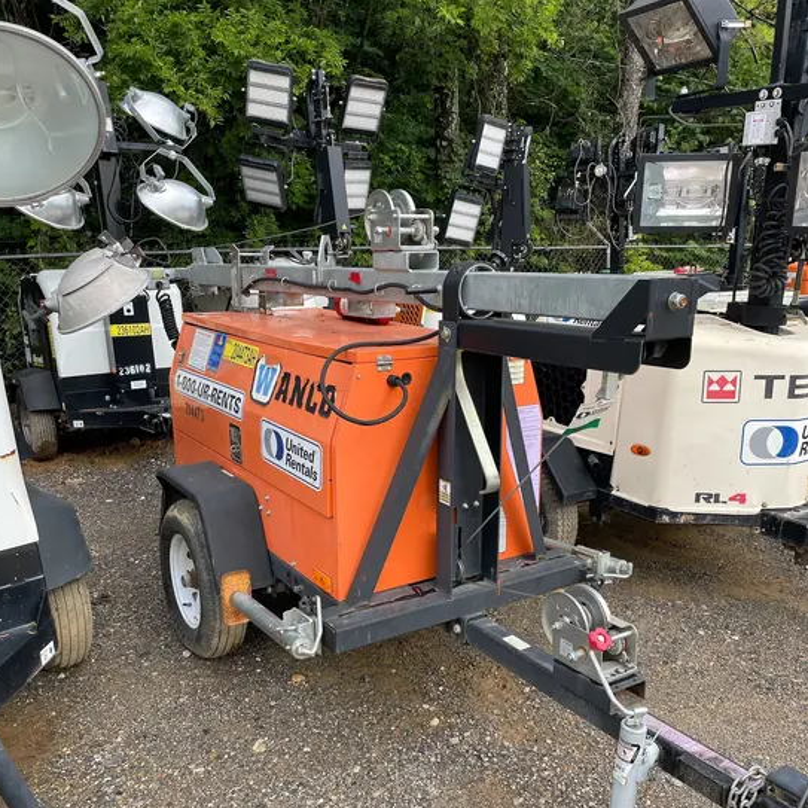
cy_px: 462
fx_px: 819
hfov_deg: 52.5
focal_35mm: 31
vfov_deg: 52.3
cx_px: 400
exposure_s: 1/842
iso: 50
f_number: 1.6
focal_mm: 4.2
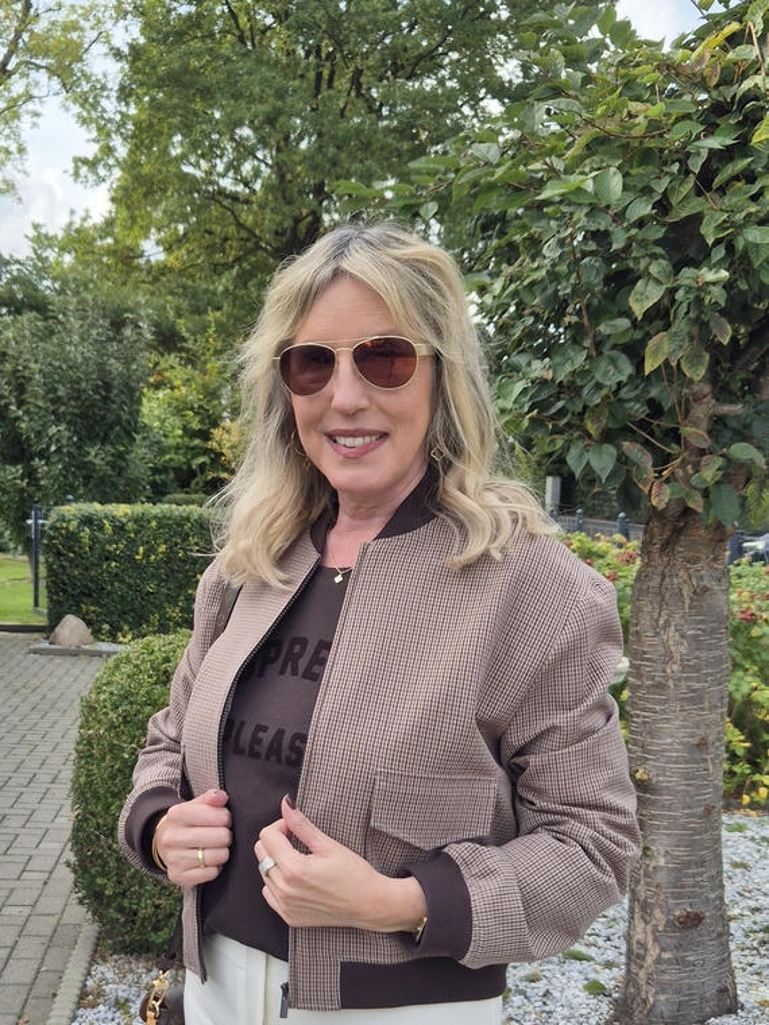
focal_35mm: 23
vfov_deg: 73.9
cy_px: 512
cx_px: 384
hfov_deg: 58.9
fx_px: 681
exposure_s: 1/862
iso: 25
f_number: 1.8
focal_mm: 5.4
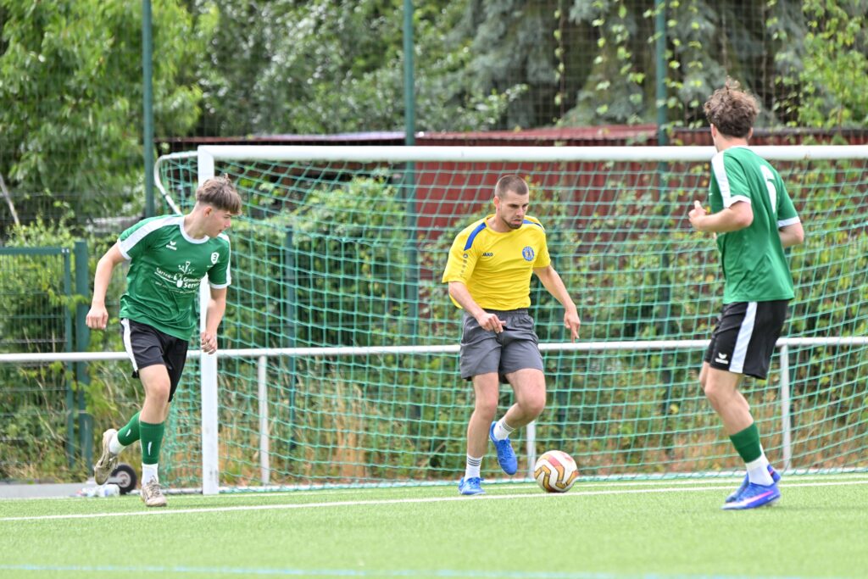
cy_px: 290
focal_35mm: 320
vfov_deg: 4.3
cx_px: 434
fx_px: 7716
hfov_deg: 6.4
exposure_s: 1/1600
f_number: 5.6
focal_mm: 320
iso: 1000
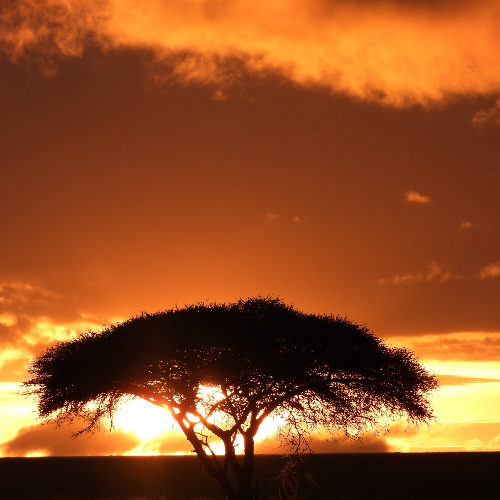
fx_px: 7141
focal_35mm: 437
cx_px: 225
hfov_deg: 4.0
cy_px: 250
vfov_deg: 4.0
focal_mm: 66.5
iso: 100
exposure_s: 1/500
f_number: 5
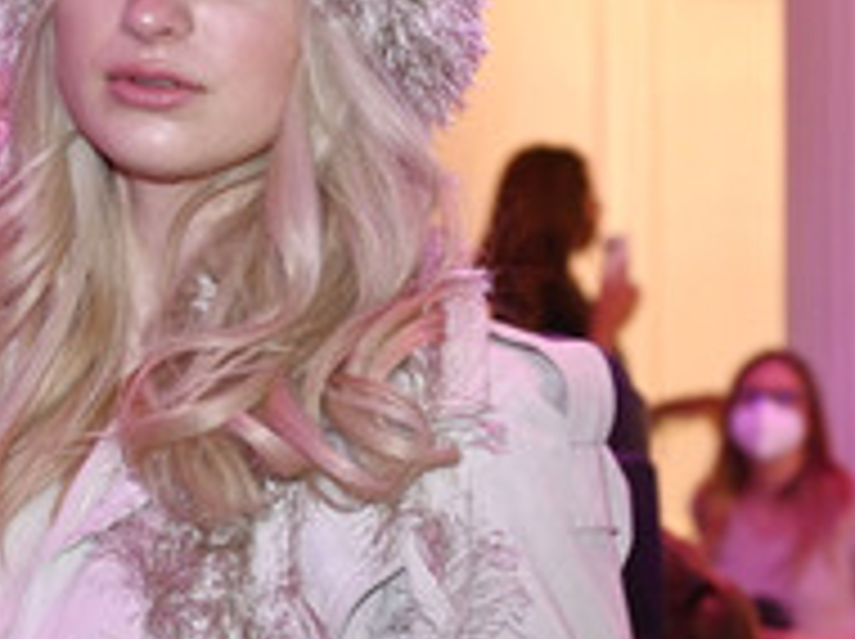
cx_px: 178
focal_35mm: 160
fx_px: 3947
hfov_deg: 12.3
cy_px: 230
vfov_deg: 9.3
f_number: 5.6
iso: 2500
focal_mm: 70
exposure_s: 1/160
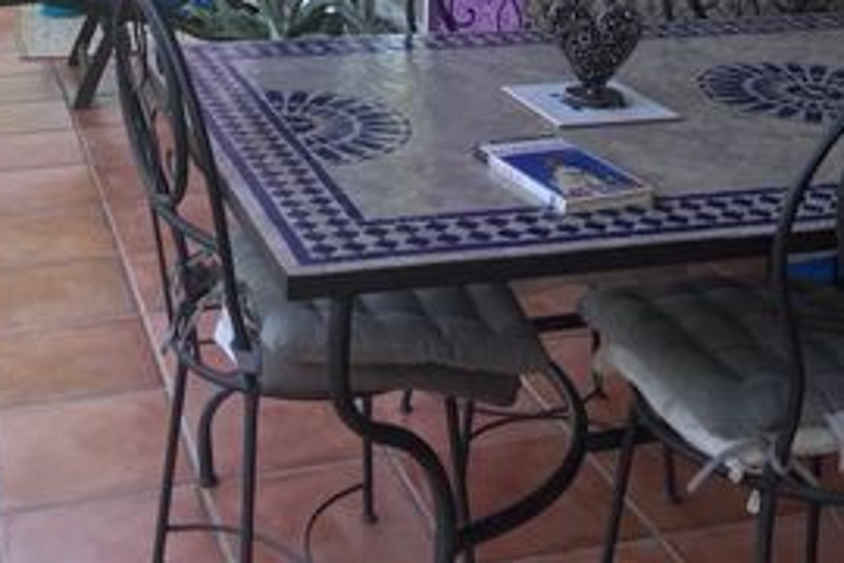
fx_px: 1407
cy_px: -131
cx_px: 350
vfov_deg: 20.9
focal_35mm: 60
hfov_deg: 33.3
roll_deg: -1.3
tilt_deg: -8.0
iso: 32
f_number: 1.8
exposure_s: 1/852
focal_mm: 4.25
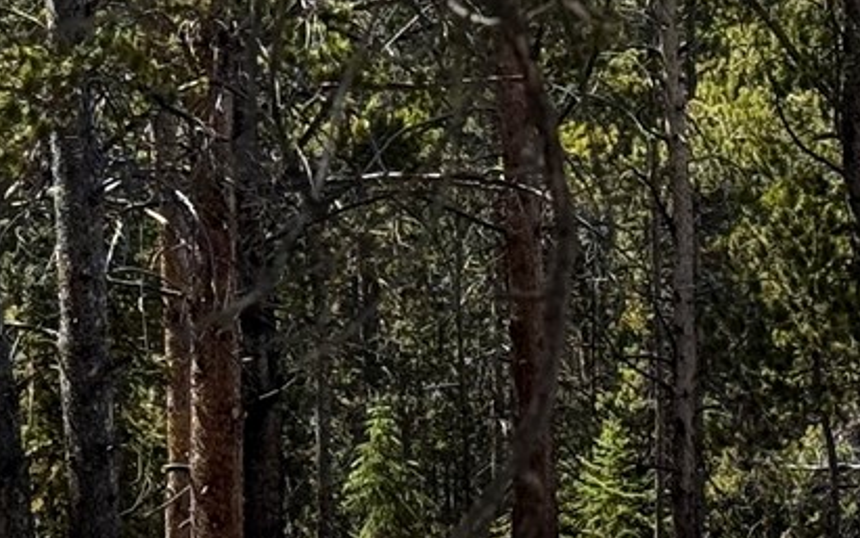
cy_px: 335
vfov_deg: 6.6
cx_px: 764
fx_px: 4641
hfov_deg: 10.5
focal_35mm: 198
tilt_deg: -2.3
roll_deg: +2.9
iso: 100
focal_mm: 6.76
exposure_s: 1/2494
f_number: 1.78
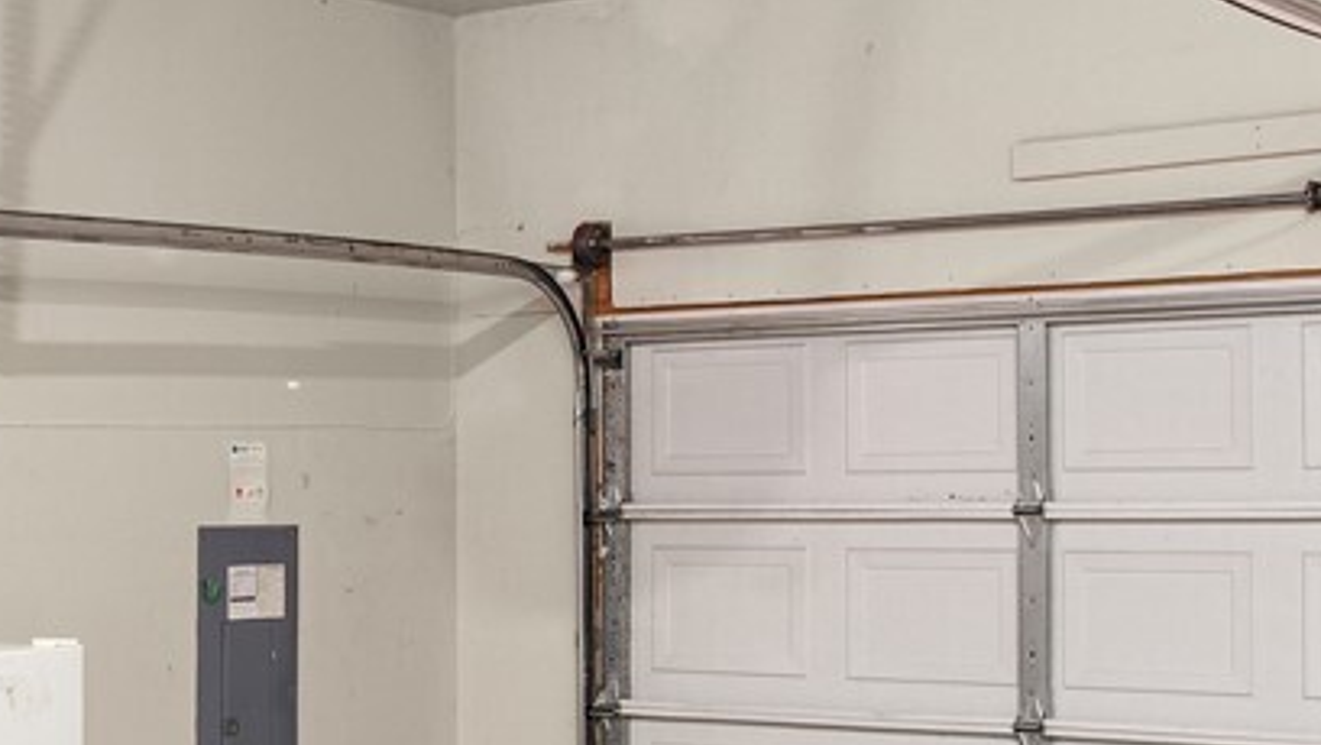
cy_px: 1155
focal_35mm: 74
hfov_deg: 28.4
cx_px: 471
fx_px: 2593
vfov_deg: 15.0
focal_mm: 17
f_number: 8
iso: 200
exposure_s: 2
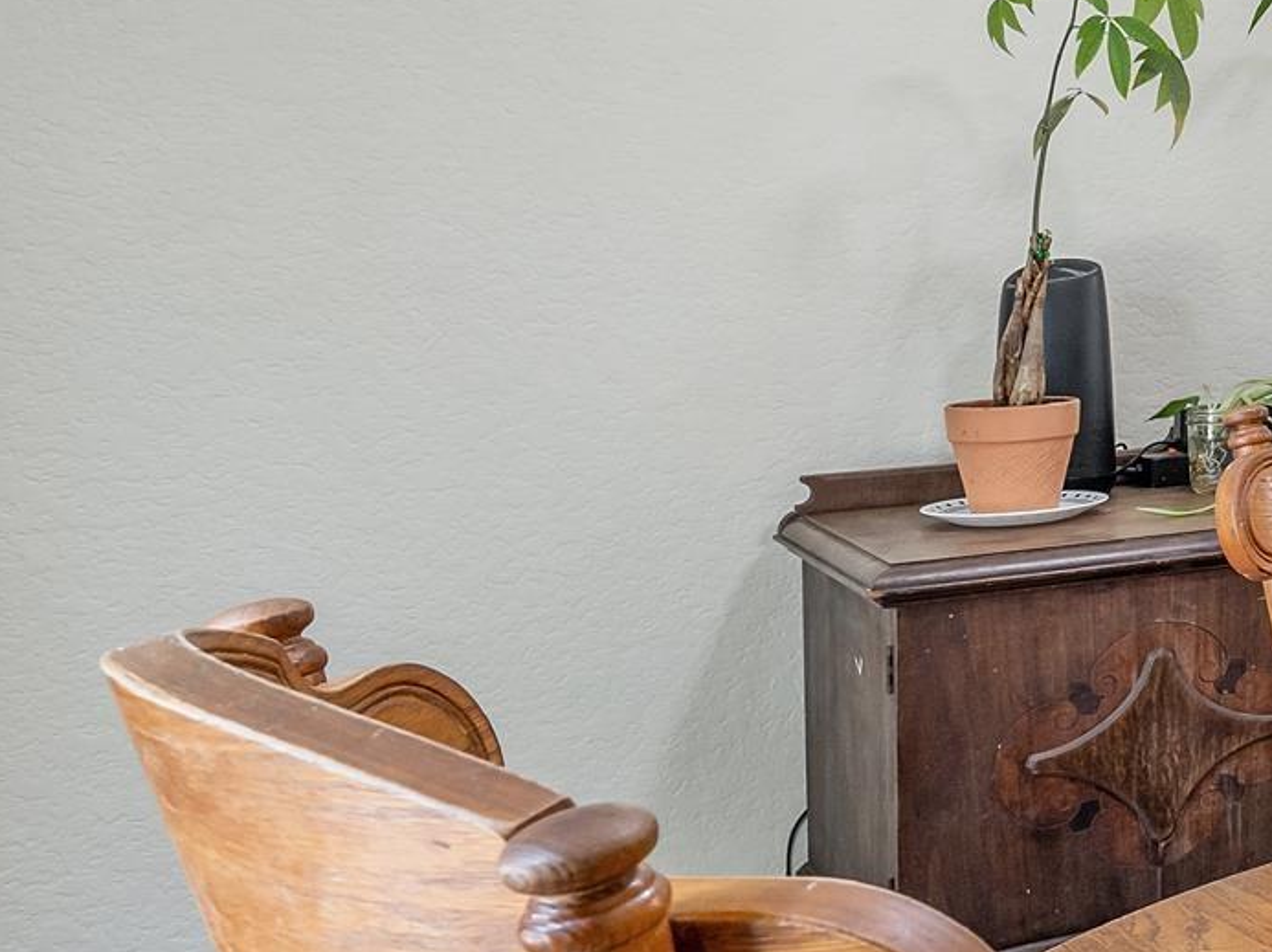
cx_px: 2274
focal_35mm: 59
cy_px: 239
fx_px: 2167
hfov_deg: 21.6
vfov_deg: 24.5
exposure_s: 1/10
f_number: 8
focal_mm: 17
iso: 800
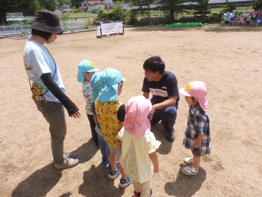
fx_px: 182
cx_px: 131
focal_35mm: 24
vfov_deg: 56.8
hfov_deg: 71.6
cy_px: 98
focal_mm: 4.3
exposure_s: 1/800
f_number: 4
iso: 100
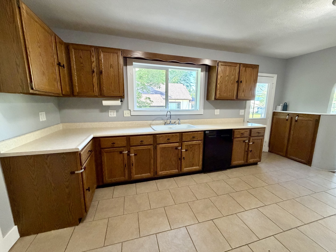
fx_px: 136
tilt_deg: -9.9
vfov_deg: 85.7
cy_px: 126
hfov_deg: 102.1
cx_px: 168
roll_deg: -0.1
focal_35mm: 14
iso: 500
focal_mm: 2.22
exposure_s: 1/60
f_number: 2.2
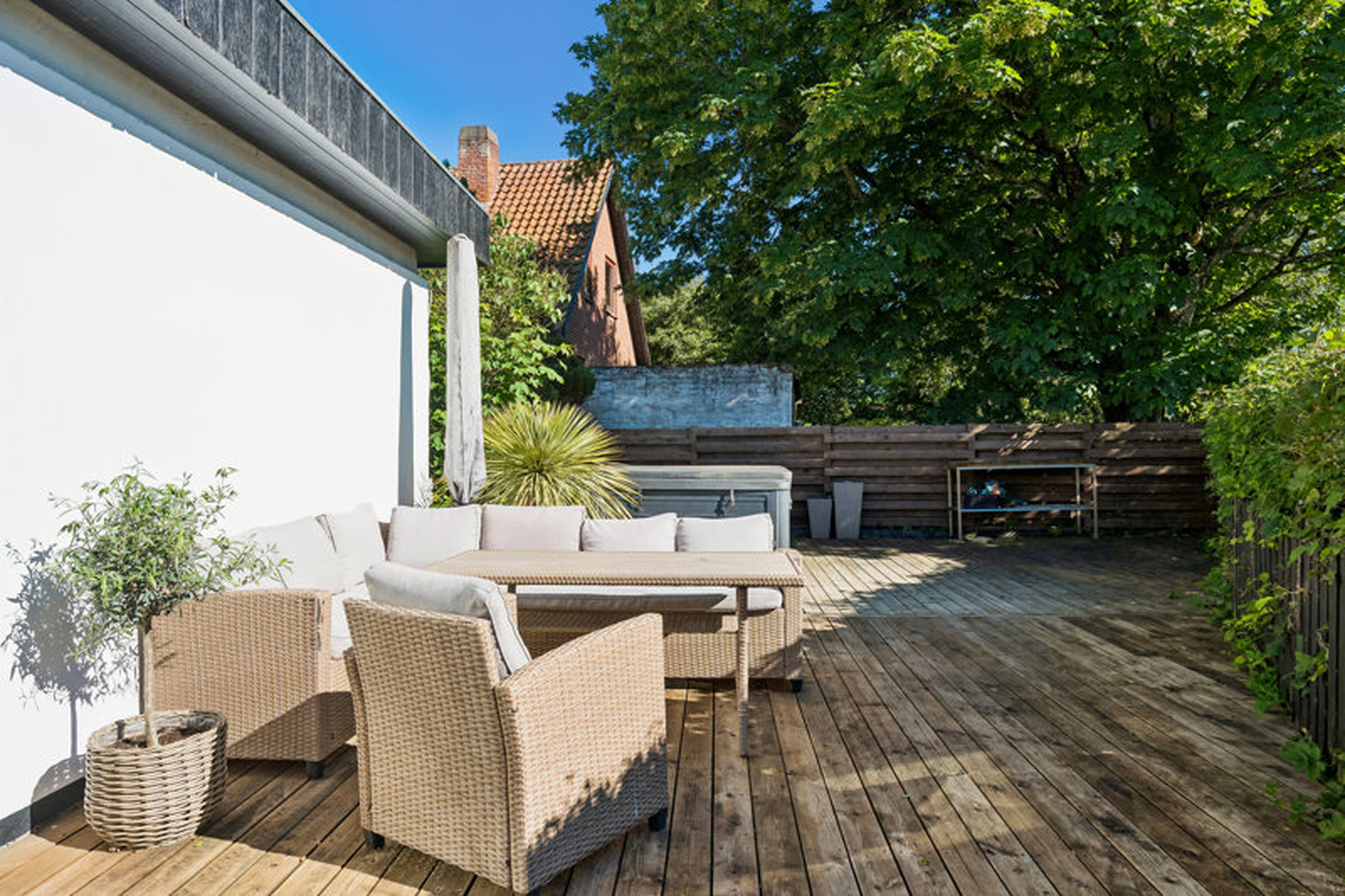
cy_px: 448
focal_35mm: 22
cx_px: 672
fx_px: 822
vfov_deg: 57.2
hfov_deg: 78.6
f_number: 8
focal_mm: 22
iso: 500
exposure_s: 1/1000
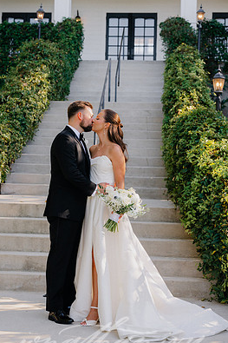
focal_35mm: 65
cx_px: 103
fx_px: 618
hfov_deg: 20.9
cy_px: 182
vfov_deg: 31.0
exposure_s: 1/1000
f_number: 3.5
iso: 200
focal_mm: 57
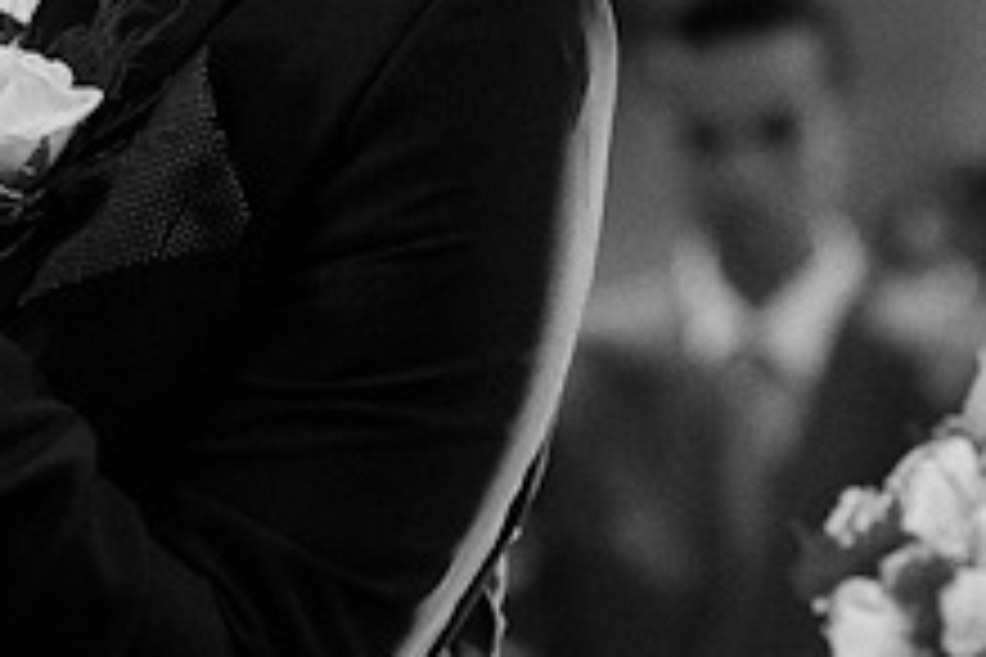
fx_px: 9558
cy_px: 137
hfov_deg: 5.9
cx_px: 603
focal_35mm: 349
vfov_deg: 3.9
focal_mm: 85
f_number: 2.5
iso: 1600
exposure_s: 1/100
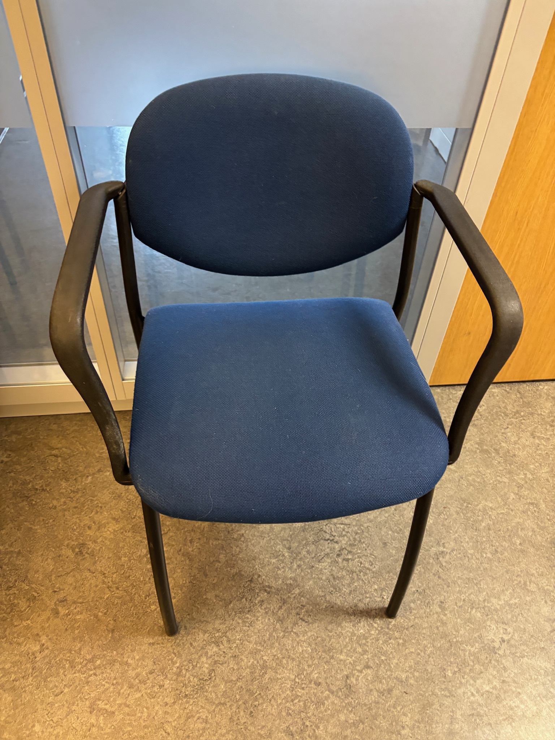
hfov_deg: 53.1
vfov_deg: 67.3
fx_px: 556
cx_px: 278
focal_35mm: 26
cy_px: 370
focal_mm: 5.96
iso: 500
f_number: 1.6
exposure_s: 1/50
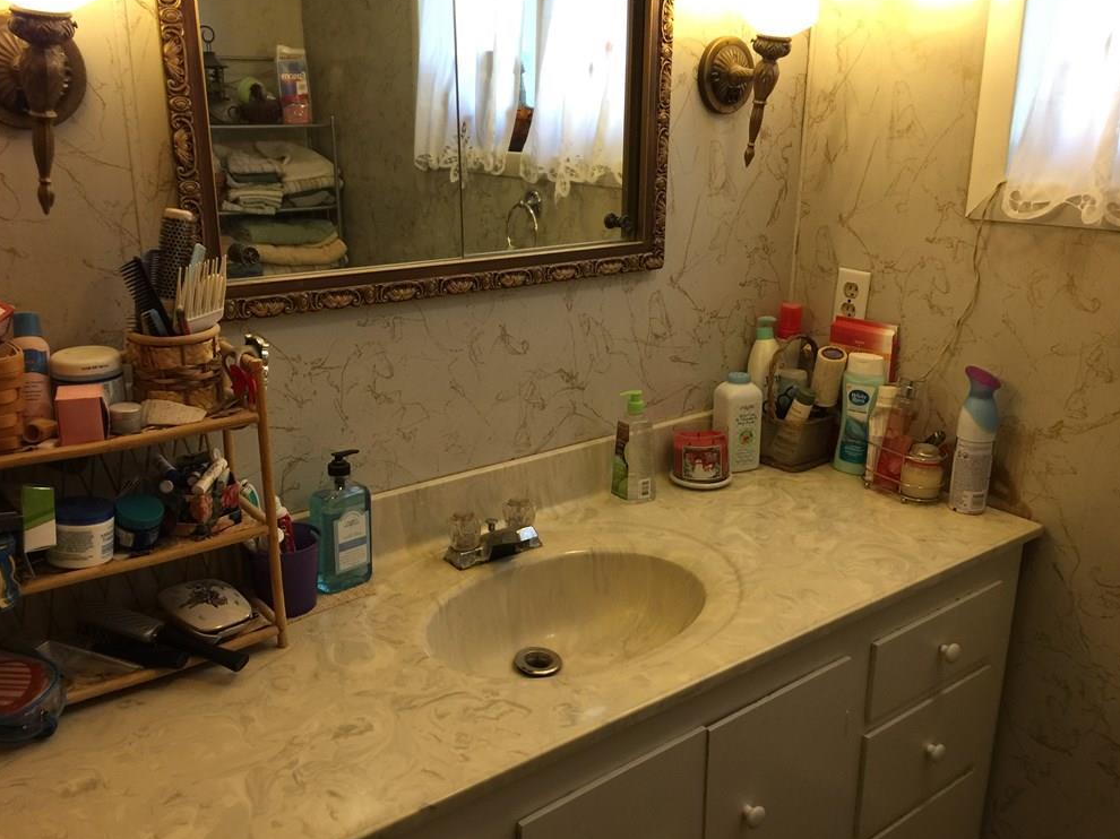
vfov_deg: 46.8
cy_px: 417
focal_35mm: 30
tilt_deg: -15.8
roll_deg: -0.4
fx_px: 970
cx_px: 557
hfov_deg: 60.0
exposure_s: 1/15
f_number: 2.2
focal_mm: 4.15
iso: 64
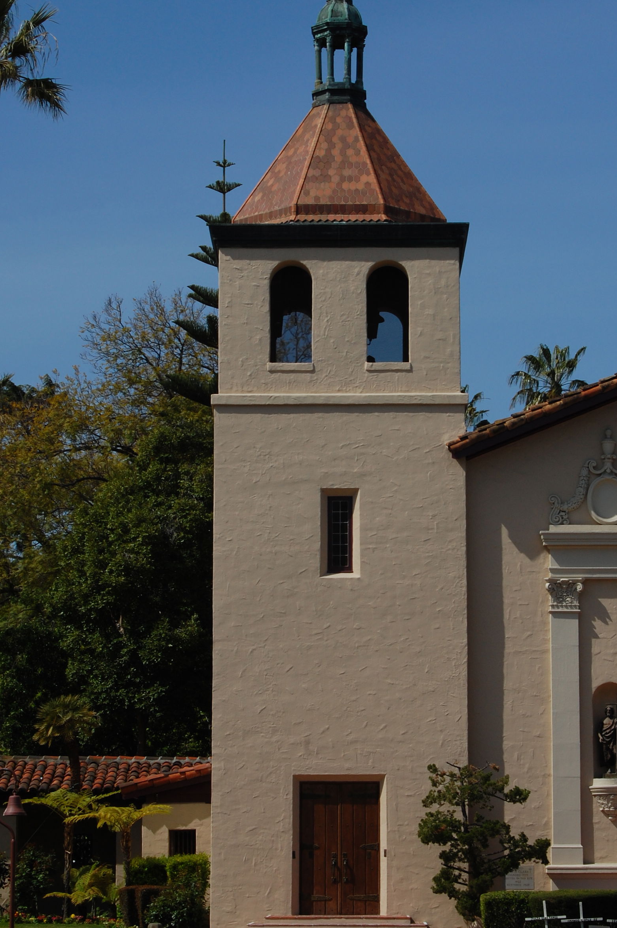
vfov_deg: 20.1
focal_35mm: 102
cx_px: 348
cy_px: 445
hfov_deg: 13.4
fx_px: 2617
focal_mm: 55
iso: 200
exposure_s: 1/200
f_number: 16
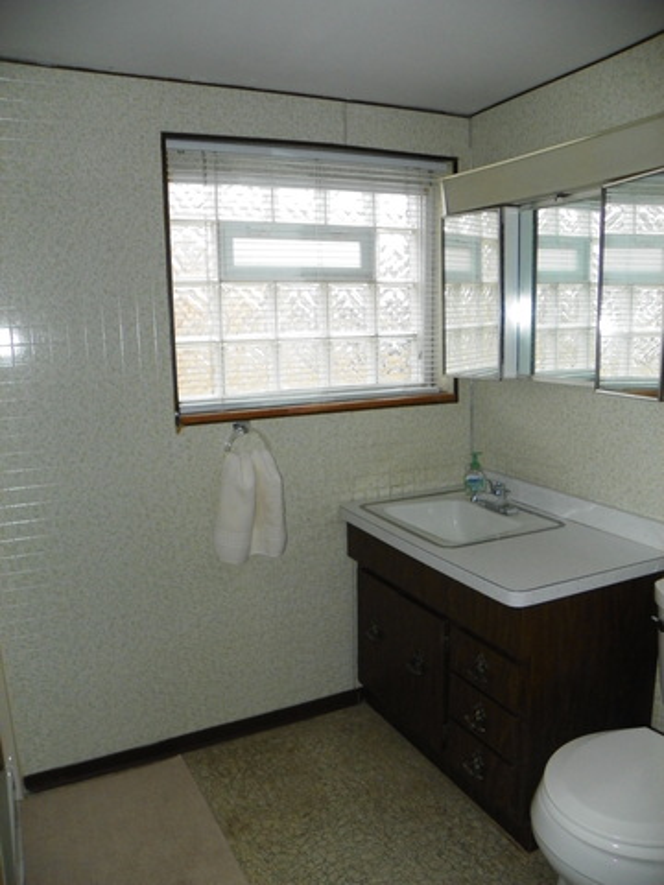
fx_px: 665
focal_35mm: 26
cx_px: 332
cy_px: 442
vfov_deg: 67.3
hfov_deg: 53.1
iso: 200
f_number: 2.8
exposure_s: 1/125
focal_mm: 4.6
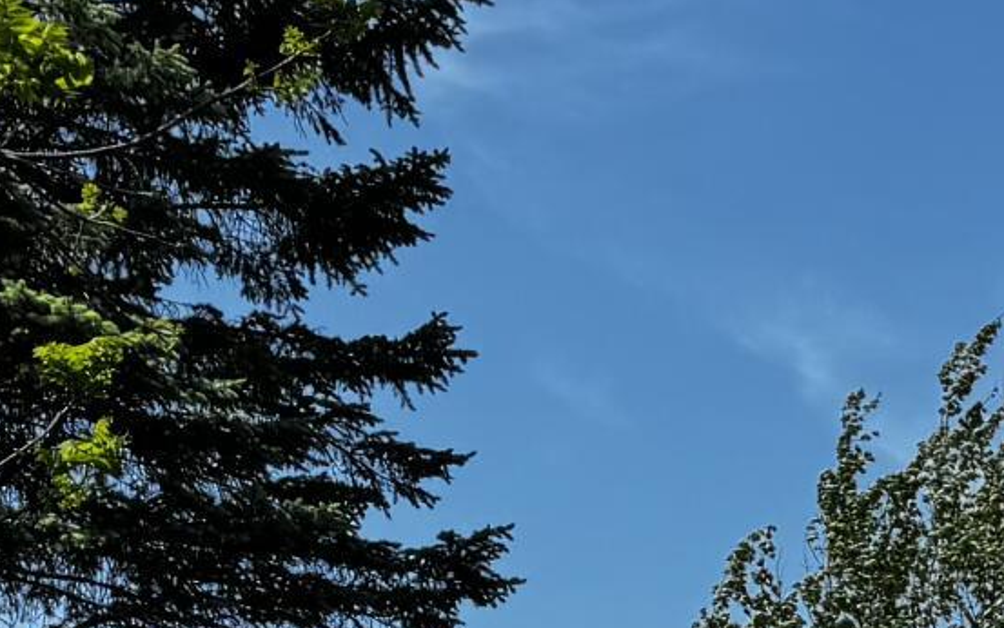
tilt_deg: +7.5
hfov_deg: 14.7
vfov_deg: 9.0
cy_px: 1185
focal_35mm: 138
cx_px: 1202
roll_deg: -3.9
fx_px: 3777
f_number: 1.78
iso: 80
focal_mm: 6.76
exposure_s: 1/3247
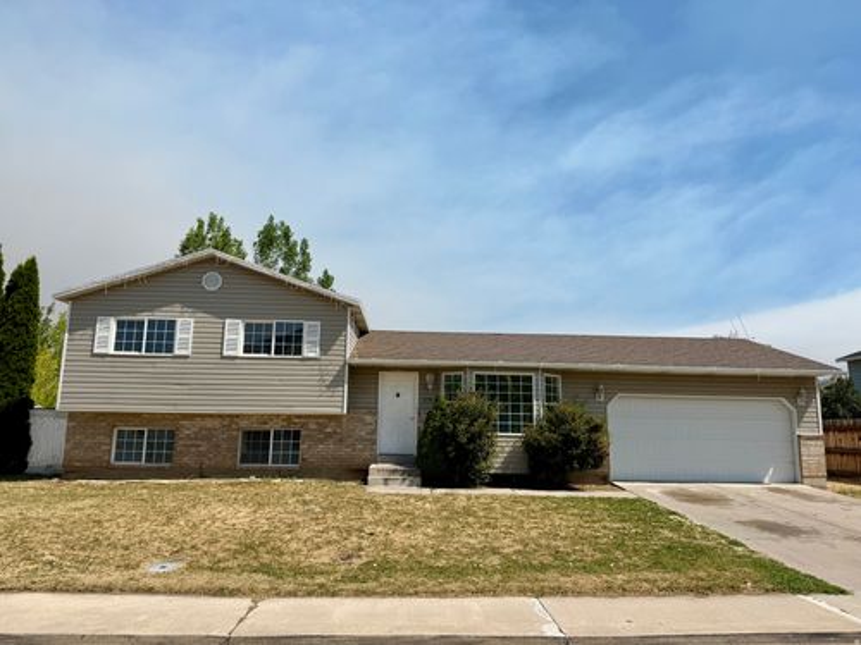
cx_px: 430
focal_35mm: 24
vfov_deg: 56.8
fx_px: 597
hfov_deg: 71.6
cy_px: 322
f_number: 1.78
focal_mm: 6.76
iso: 80
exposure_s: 1/7353
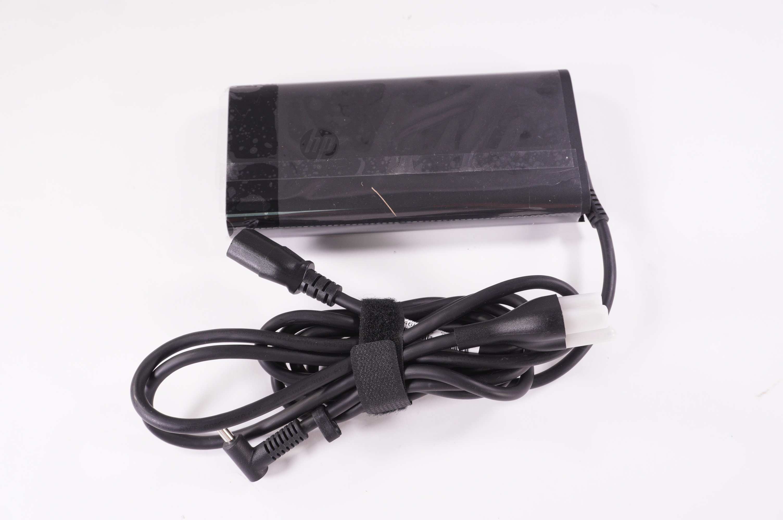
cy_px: 260
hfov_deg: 55.1
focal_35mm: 34
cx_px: 392
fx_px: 750
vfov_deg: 38.3
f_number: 6.3
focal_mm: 23
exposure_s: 1/160
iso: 500
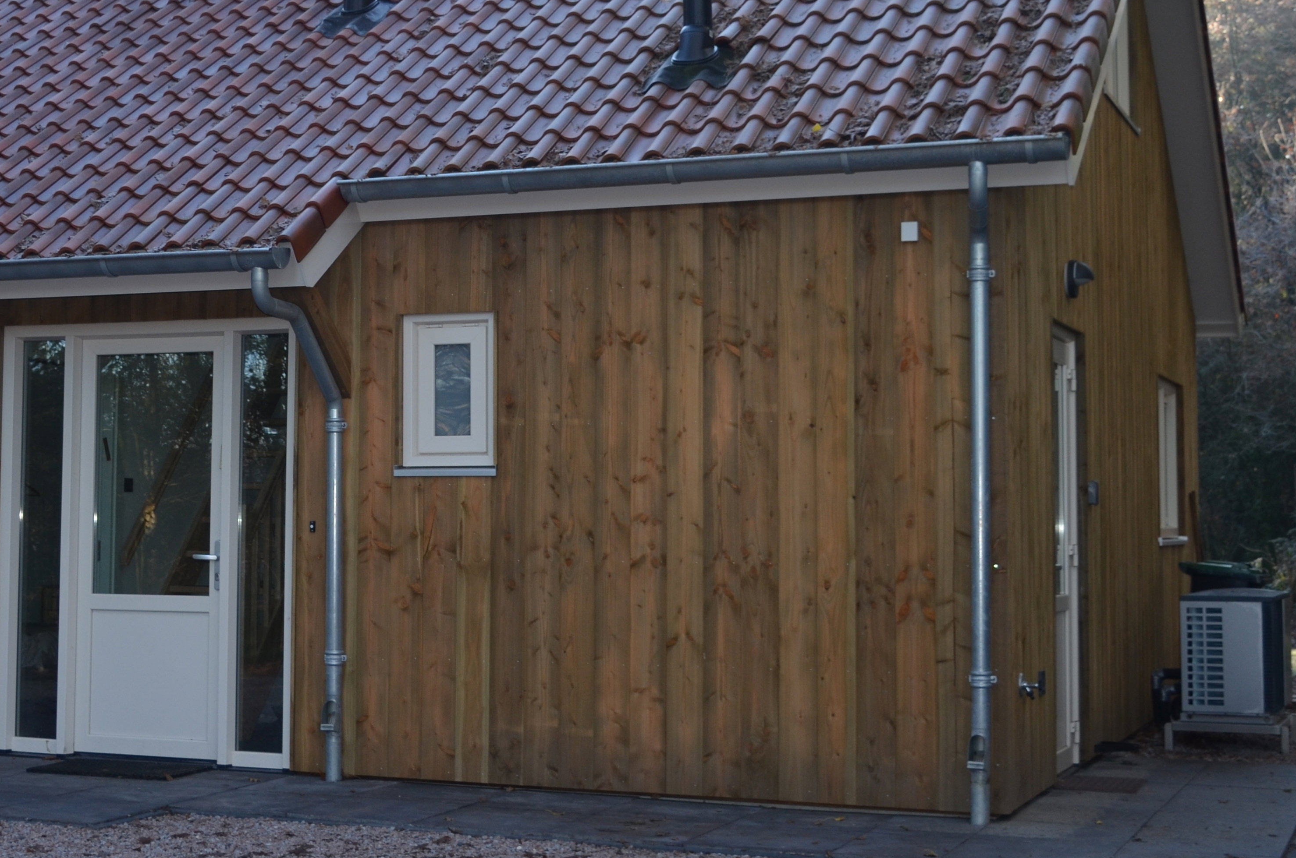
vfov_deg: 22.5
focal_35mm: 60
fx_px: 2155
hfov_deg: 33.1
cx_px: 421
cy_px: 340
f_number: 4
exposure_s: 1/200
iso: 180
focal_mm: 24
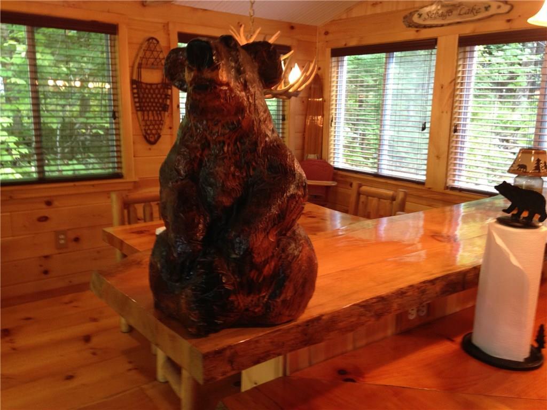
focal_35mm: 33
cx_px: 274
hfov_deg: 55.4
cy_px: 205
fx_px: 521
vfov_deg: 42.9
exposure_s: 1/20
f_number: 2.4
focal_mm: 4.12
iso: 100
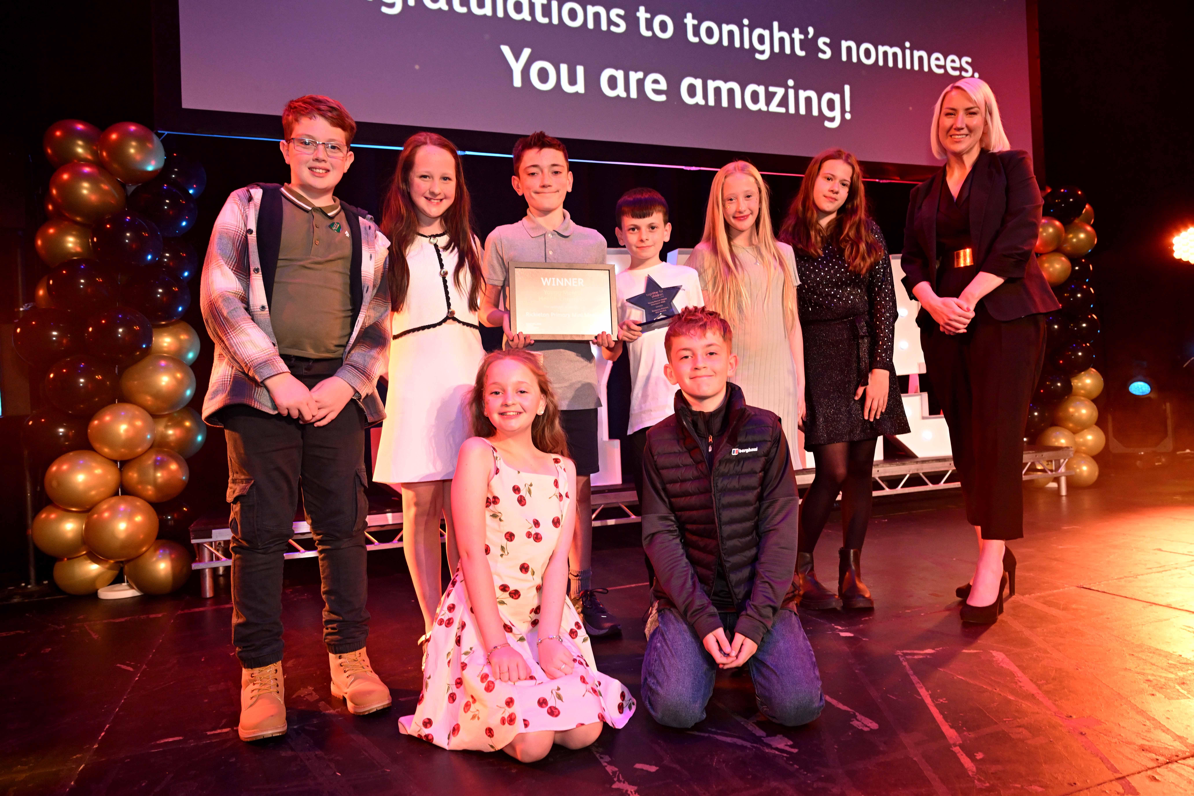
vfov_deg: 53.1
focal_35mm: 24
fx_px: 796
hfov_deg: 73.7
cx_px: 597
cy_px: 398
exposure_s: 1/125
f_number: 4.5
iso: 2000
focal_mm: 24
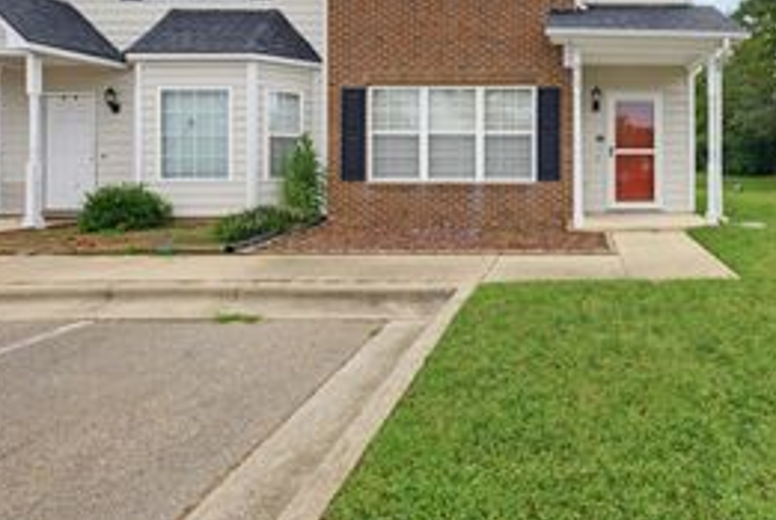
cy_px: 156
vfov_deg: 53.7
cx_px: 583
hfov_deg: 70.8
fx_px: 497
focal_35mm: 23
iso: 125
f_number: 7.1
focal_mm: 12
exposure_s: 1/30
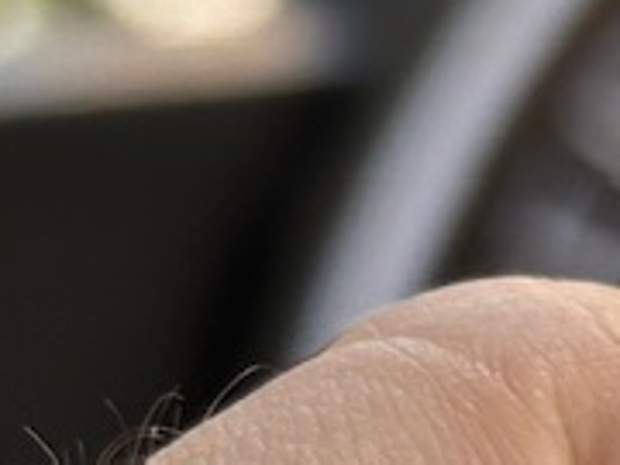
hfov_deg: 5.5
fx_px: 6125
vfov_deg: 4.3
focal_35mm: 342
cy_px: 868
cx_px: 1832
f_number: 1.78
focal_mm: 6.86
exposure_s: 1/521
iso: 64
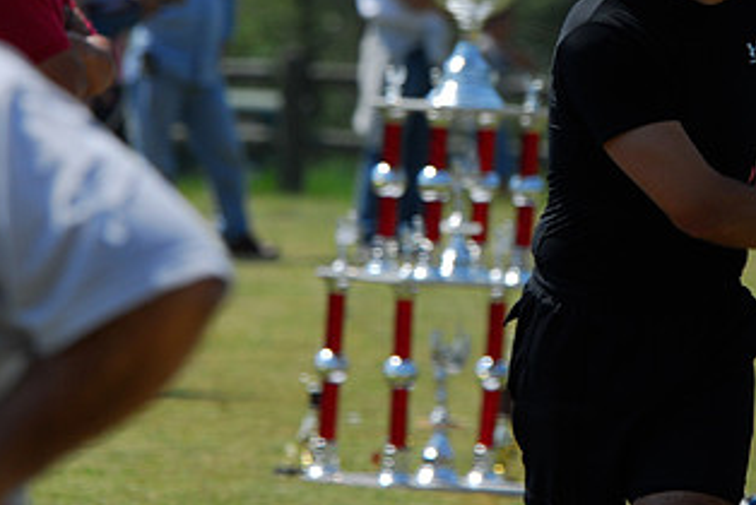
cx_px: 612
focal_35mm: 665
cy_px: 50
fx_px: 13978
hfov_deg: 3.1
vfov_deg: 2.1
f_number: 6.3
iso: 100
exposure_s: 1/160
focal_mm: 240
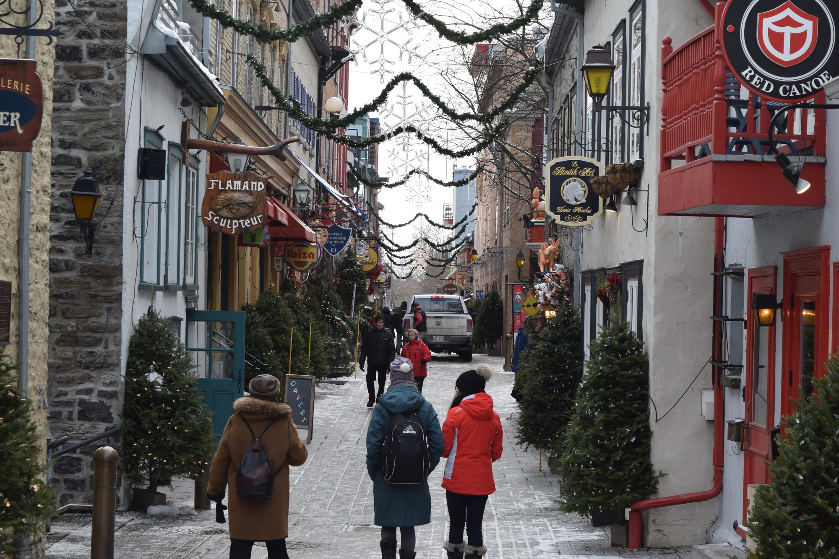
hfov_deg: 24.6
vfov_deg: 16.6
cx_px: 420
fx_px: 1922
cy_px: 280
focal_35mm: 82
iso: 360
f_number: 8
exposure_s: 1/250
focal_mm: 55
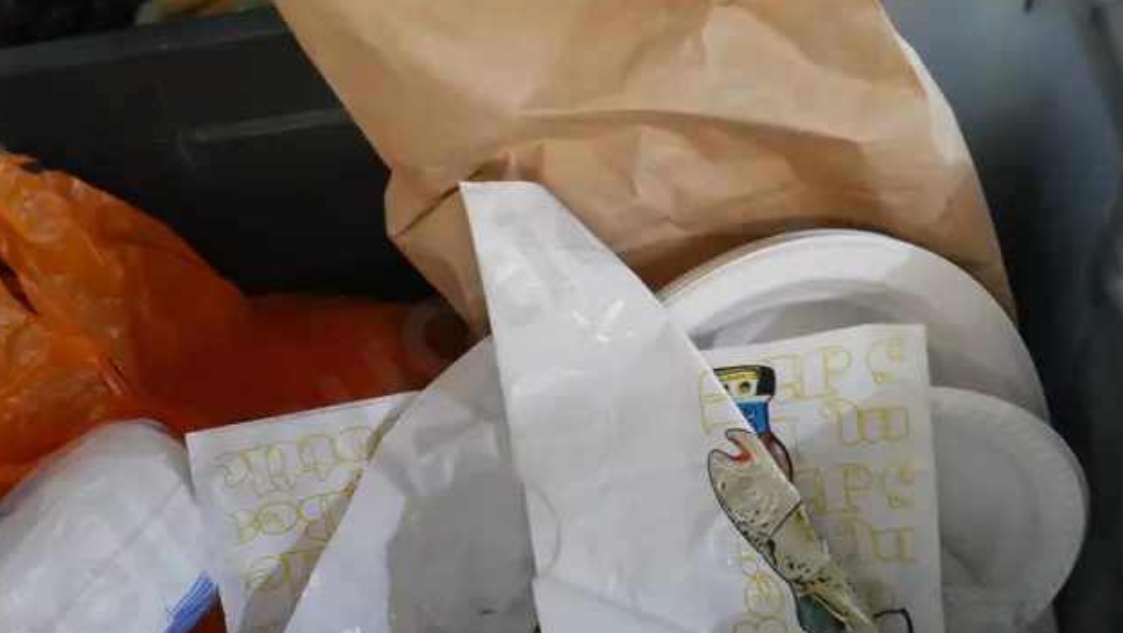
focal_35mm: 50
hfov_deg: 40.8
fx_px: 1489
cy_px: 382
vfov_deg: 23.9
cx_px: 383
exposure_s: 1/25
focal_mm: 14
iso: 3200
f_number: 4
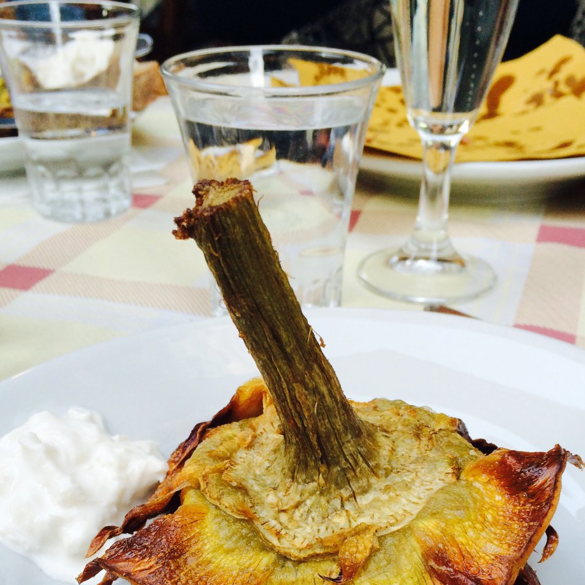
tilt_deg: -31.0
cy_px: 462
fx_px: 822
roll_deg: +0.6
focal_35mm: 43
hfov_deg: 39.2
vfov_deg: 37.8
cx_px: 290
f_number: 2.2
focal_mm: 4.15
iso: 50
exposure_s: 1/120
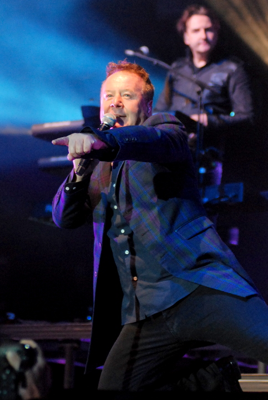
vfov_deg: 17.0
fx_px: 1334
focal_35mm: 120
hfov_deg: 11.5
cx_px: 134
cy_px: 200
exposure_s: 1/640
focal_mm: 80
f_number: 2.8
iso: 1600
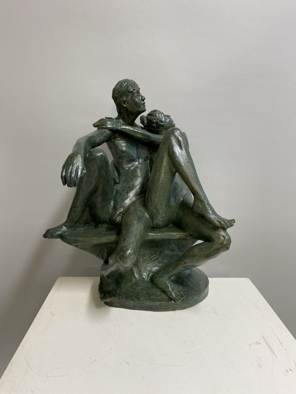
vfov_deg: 67.3
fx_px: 296
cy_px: 197
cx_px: 148
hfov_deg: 53.1
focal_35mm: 26
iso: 100
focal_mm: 4.25
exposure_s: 1/100
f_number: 1.8
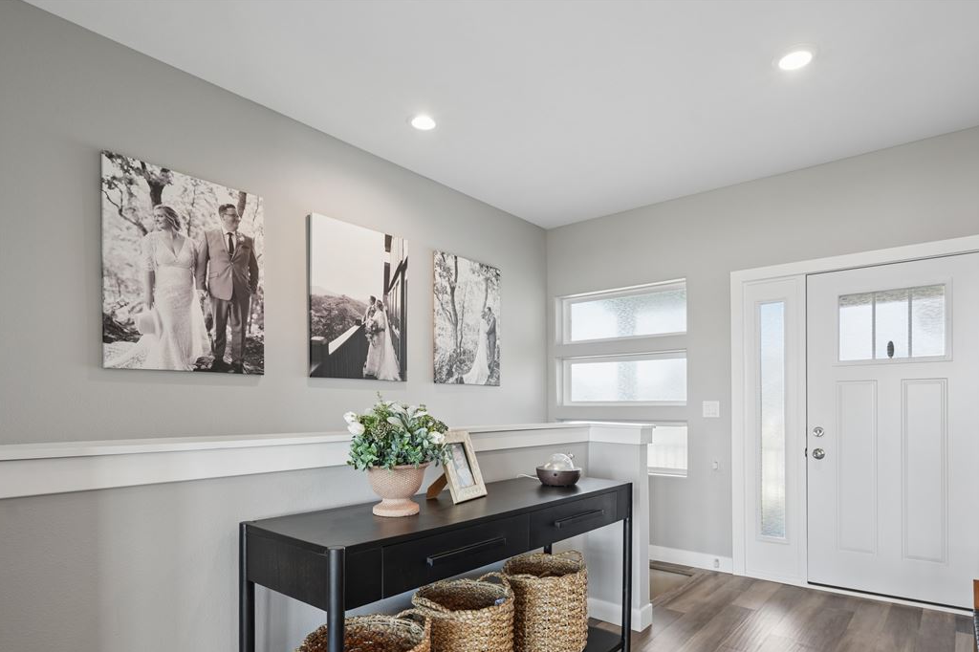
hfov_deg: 83.9
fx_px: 544
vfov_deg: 61.2
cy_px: 403
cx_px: 526
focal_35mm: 20
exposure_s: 1/20
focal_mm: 16
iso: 400
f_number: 8
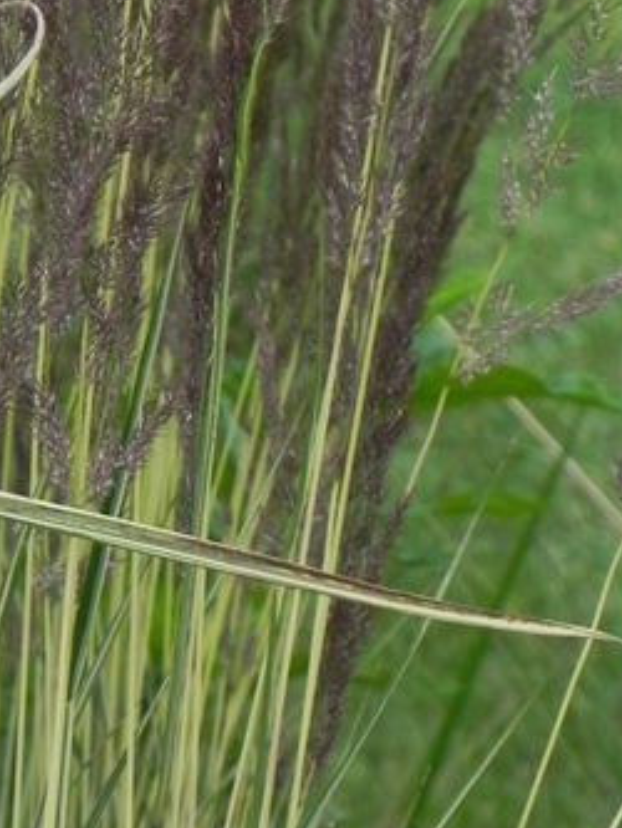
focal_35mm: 389
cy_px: 398
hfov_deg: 3.8
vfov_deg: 5.1
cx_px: 60
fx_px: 9314
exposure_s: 1/125
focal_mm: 28.8
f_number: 5
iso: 160
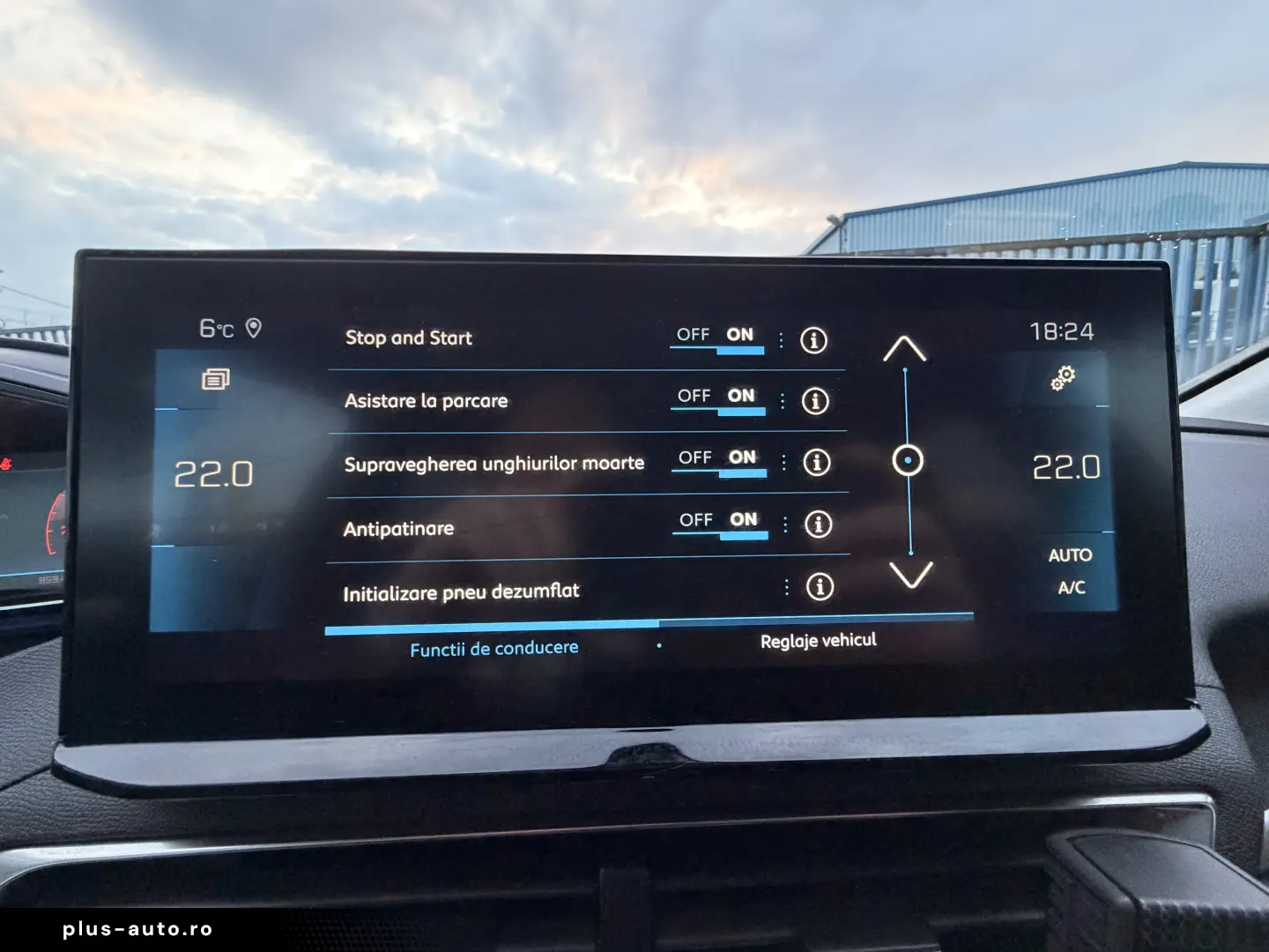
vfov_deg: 85.7
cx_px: 634
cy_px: 476
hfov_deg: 102.1
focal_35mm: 14
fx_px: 513
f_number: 2.2
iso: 320
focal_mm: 2.22
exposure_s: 1/60
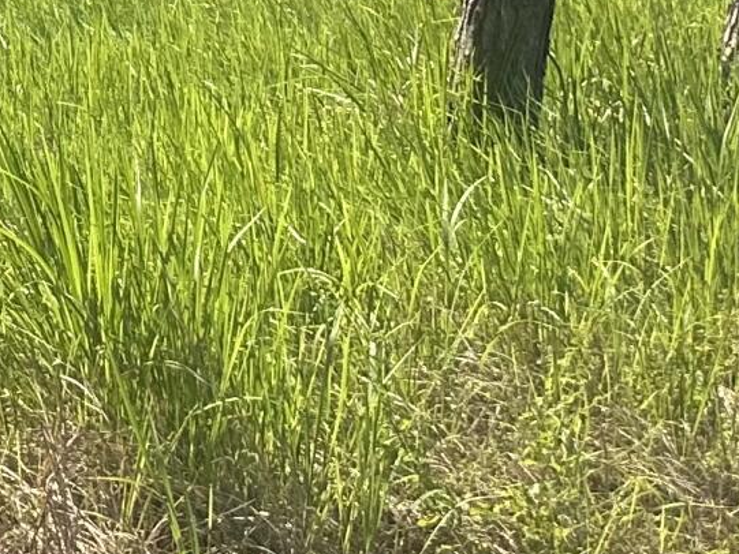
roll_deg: -7.5
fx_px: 2840
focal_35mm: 133
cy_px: -250
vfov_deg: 10.8
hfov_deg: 11.7
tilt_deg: -3.2
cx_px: -1111
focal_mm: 6.86
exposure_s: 1/2469
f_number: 1.78
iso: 80
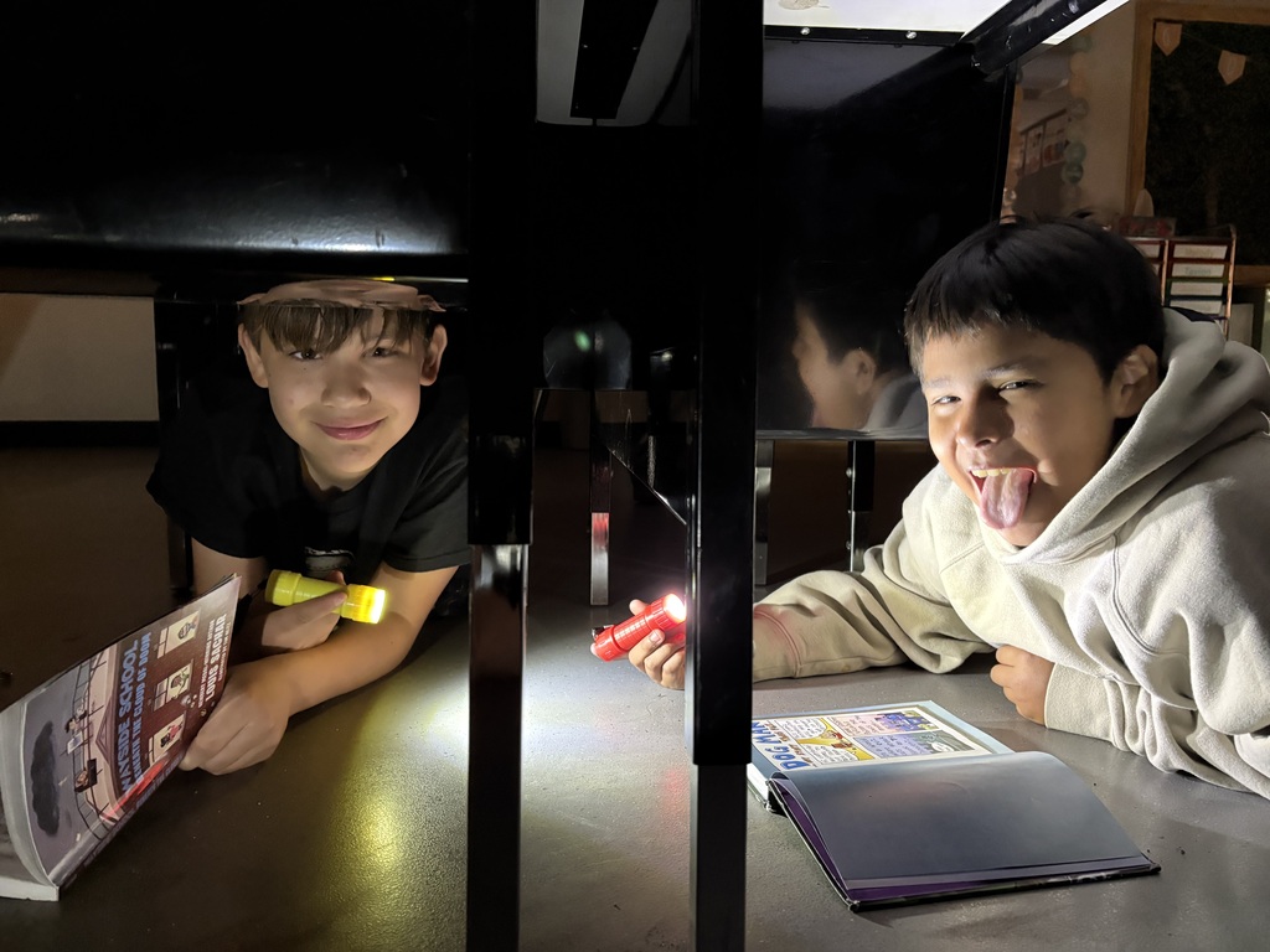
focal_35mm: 26
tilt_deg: -5.6
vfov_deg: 53.1
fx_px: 954
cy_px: 476
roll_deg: -0.7
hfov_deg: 67.3
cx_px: 635
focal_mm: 5.96
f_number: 1.6
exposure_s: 1/30
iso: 640
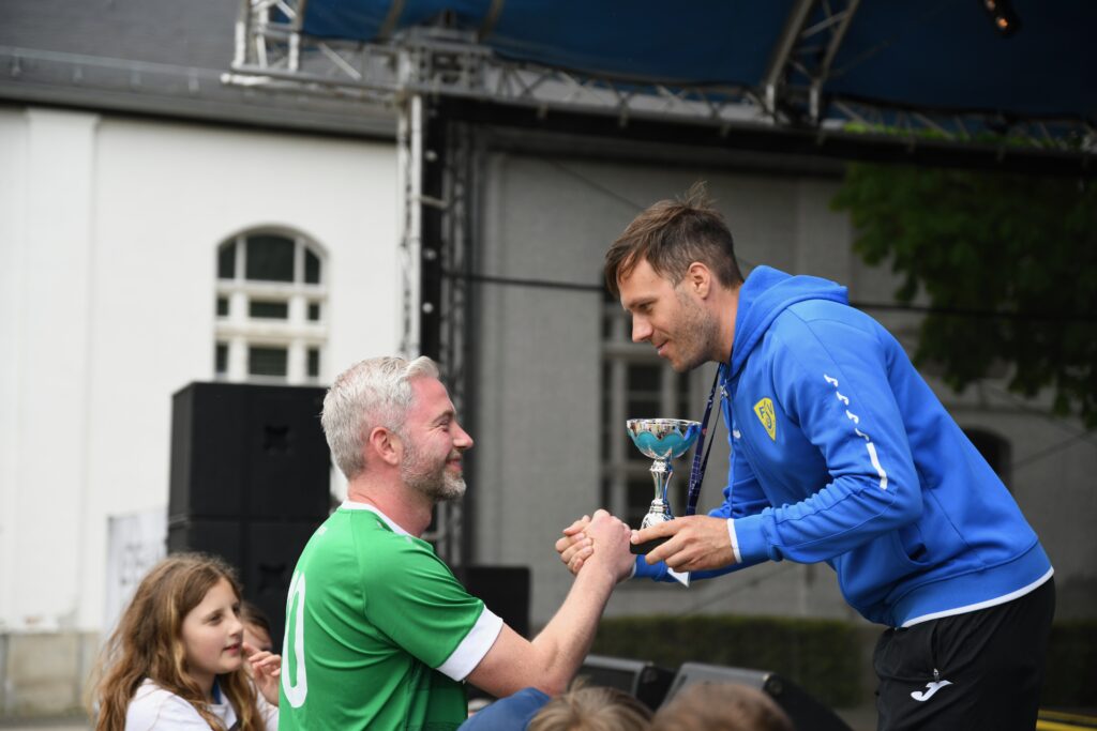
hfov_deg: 31.0
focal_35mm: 65
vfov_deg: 20.9
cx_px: 548
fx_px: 1981
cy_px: 366
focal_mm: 65
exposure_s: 1/1600
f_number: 2.8
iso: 400
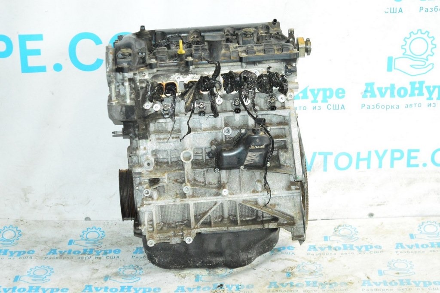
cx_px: 220
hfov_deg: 24.6
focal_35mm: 82
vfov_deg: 16.5
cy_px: 146
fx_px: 1007
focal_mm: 55
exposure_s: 1/200
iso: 6400
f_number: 5.6
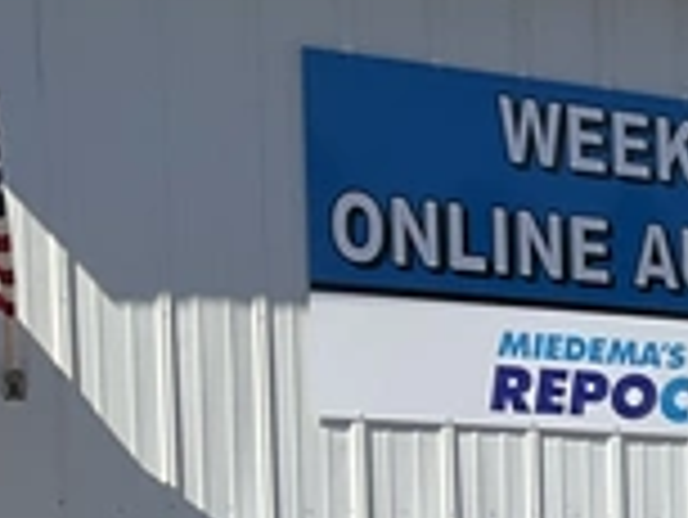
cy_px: 890
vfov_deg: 10.0
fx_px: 2824
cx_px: 1628
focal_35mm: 142
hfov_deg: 11.6
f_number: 1.8
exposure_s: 1/1626
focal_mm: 3
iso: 25
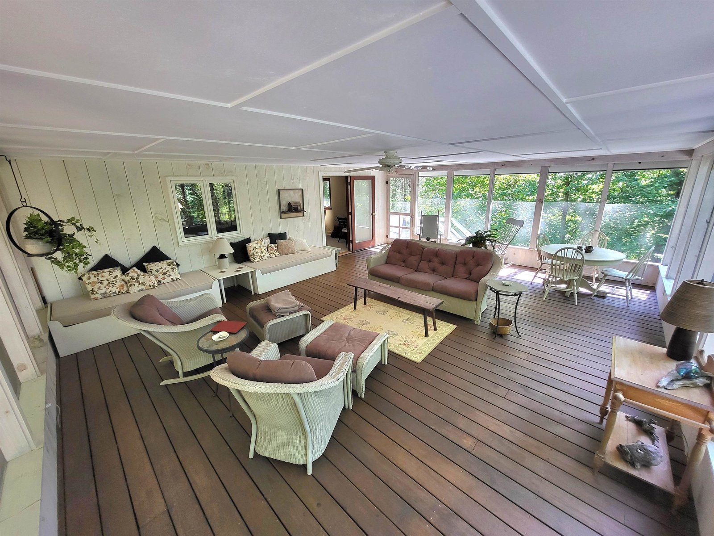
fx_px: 268
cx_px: 357
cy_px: 268
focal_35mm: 13
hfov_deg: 106.2
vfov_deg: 89.9
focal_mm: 1.74
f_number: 2.2
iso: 125
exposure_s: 1/60.2
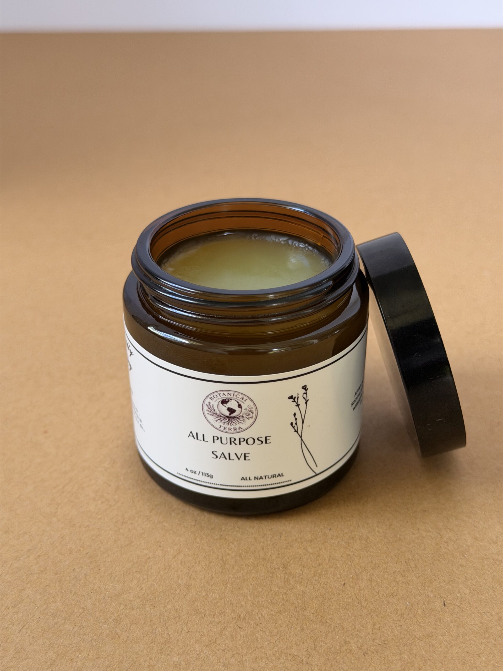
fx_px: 930
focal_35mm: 48
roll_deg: +0.7
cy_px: 336
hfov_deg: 30.3
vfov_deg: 39.7
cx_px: 252
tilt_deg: -32.5
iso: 125
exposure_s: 1/60
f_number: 1.78
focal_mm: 6.76
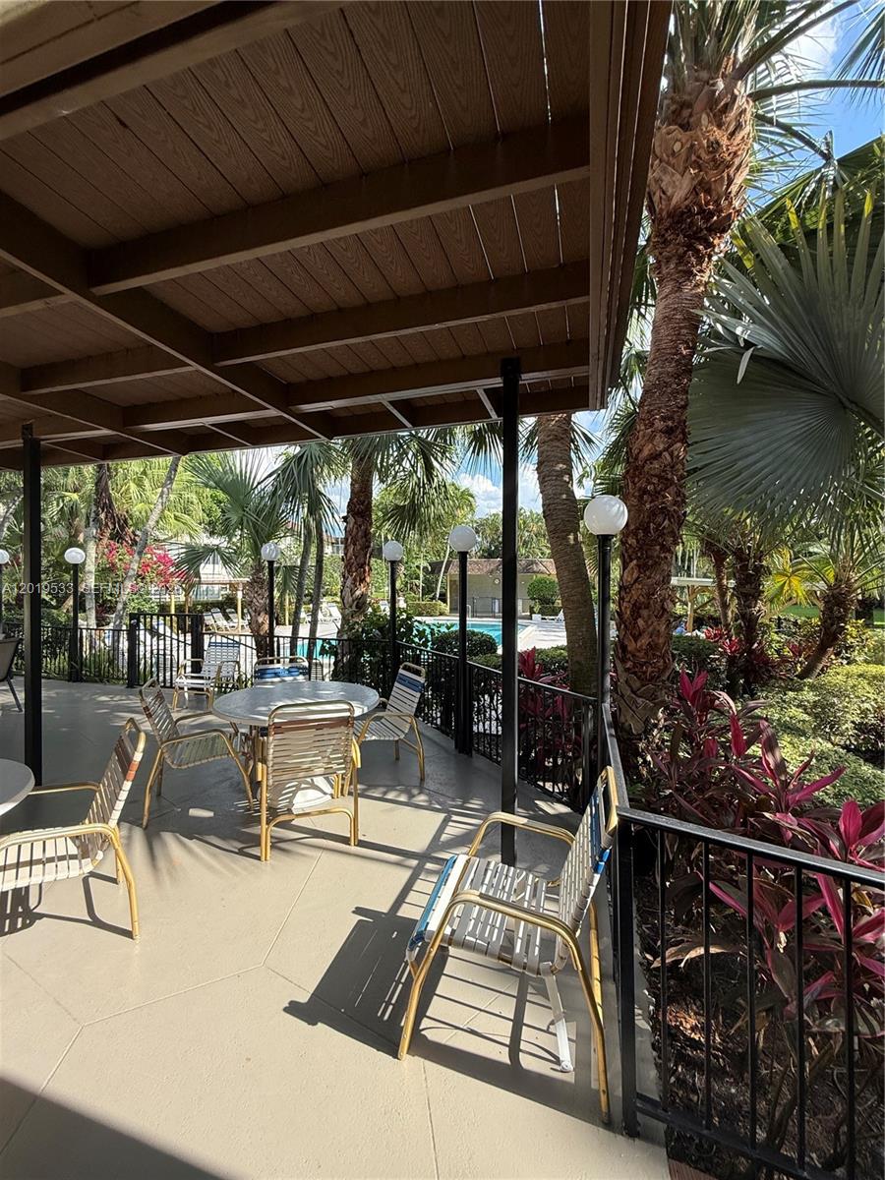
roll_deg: +0.0
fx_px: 477
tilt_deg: +0.3
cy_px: 590
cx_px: 442
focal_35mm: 14
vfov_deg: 102.1
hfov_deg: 85.7
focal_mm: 2.22
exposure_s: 1/709
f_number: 2.2
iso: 64
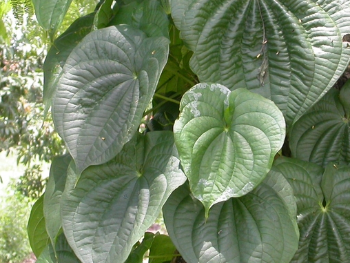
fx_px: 1325
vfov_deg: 11.3
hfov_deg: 15.0
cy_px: 147
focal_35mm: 131
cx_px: 231
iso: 100
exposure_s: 1/122
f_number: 3.6
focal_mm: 13.5
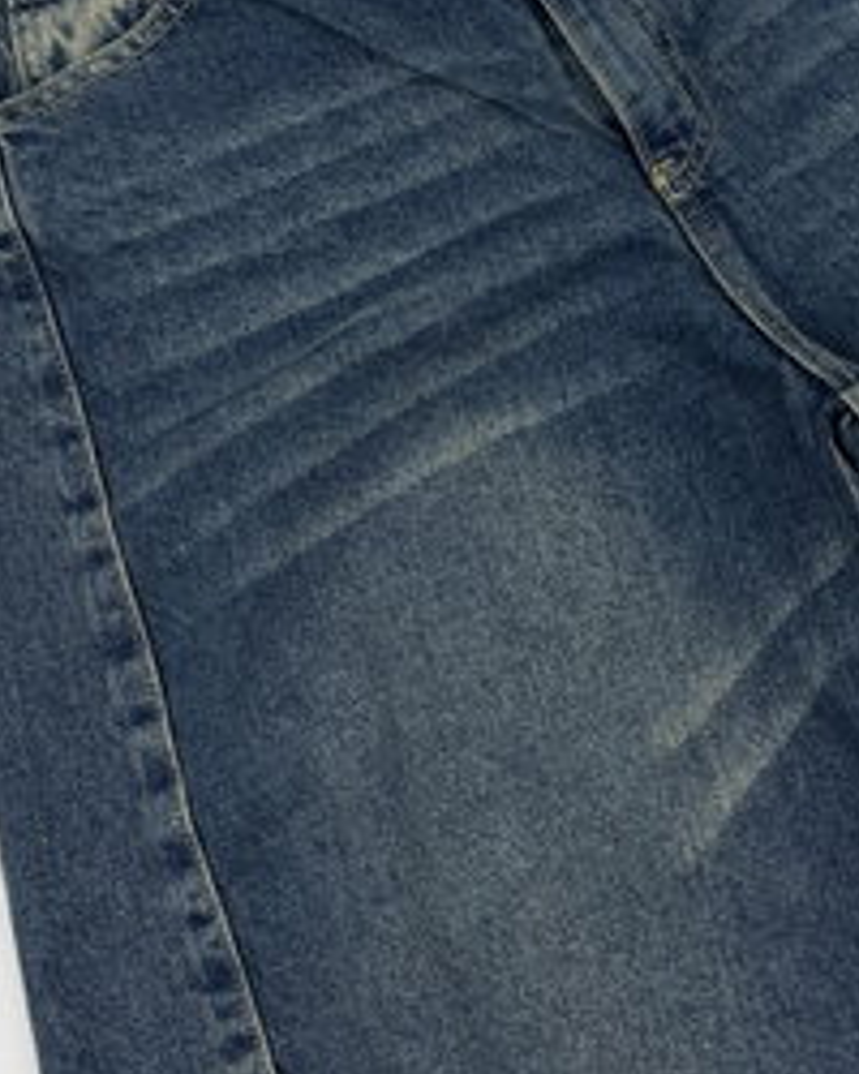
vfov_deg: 18.8
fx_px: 3178
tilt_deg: -71.3
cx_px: 576
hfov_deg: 15.4
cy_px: 67
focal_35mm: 100
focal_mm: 6.76
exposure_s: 1/50
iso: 80
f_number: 1.78
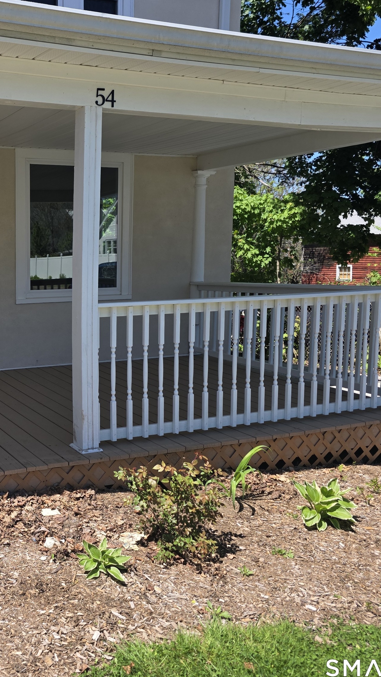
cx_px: 3
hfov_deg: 32.1
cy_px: 339
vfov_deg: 58.0
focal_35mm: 34
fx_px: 610
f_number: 1.7
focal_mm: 6.3
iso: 80
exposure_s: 1/3589
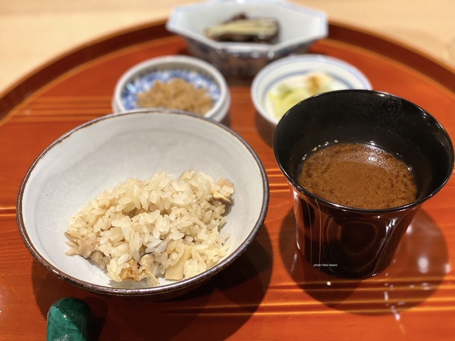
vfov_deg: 28.0
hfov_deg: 36.8
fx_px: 683
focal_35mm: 52
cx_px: 228
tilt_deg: -45.5
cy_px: 170
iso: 160
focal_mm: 6
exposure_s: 1/100
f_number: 2
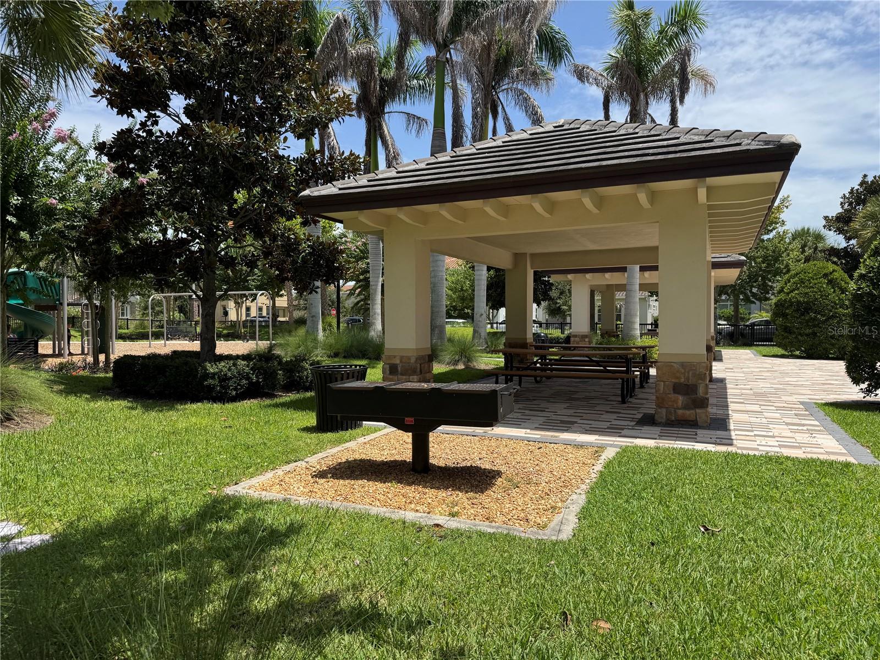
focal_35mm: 24
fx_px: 610
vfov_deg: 56.8
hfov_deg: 71.6
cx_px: 440
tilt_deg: -1.2
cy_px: 330
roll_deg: +0.5
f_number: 1.78
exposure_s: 1/2959
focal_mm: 6.76
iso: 80
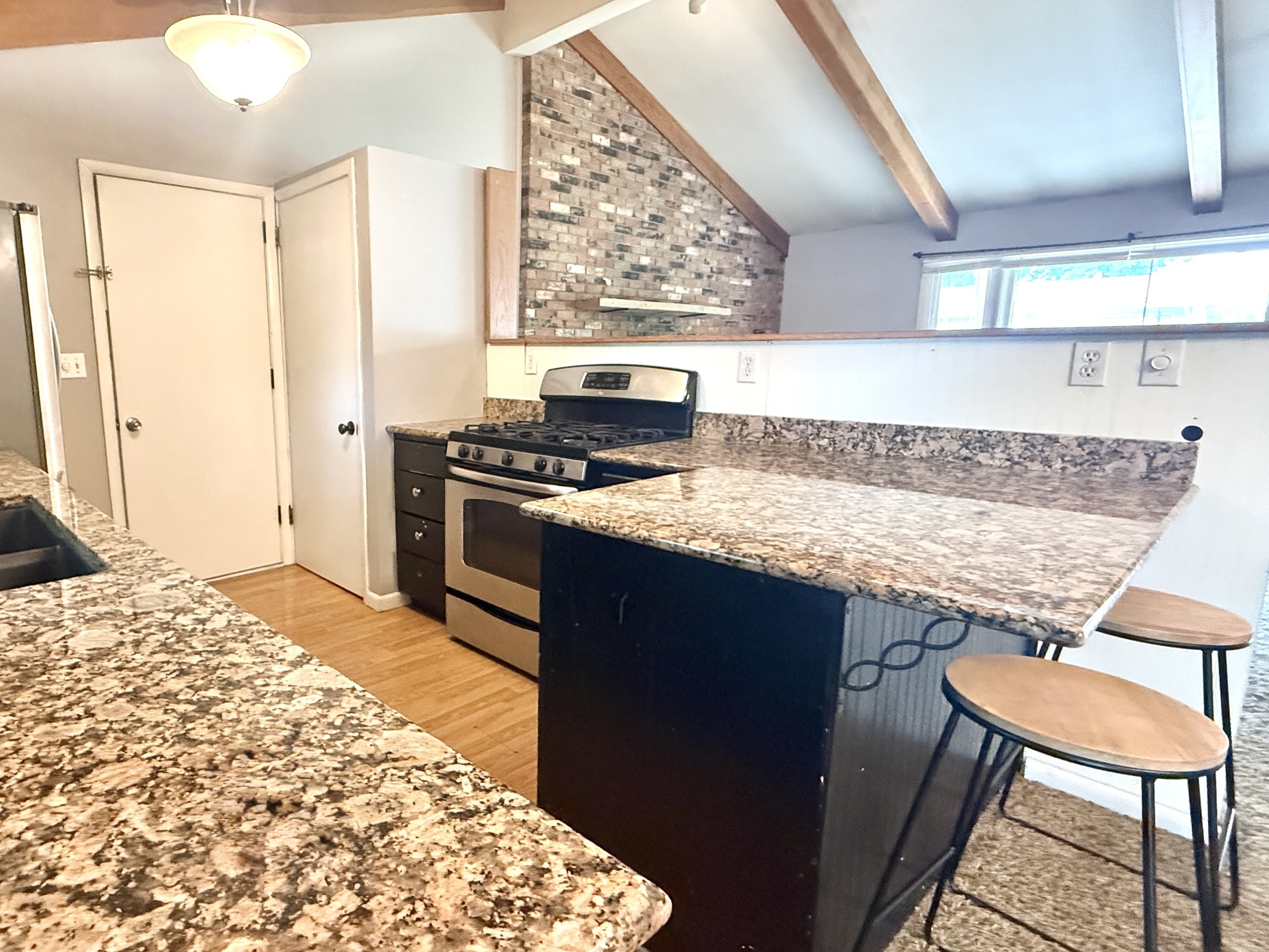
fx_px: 697
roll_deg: -0.2
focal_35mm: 19
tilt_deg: -8.9
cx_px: 461
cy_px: 472
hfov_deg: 82.7
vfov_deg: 68.7
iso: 800
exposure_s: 1/60
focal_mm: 2.22
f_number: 2.2
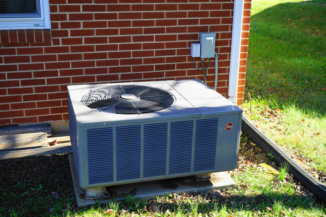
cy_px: 108
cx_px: 163
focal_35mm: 42
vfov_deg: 31.9
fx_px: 380
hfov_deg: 46.4
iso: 100
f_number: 6.3
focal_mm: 42
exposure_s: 1/60
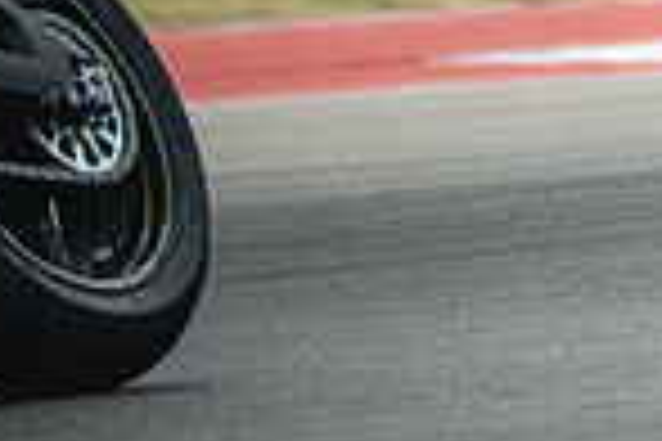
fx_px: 43615
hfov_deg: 0.9
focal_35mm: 2372
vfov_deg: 0.6
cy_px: -236
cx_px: 1238
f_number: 5.6
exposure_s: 1/1600
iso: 2000
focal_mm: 400
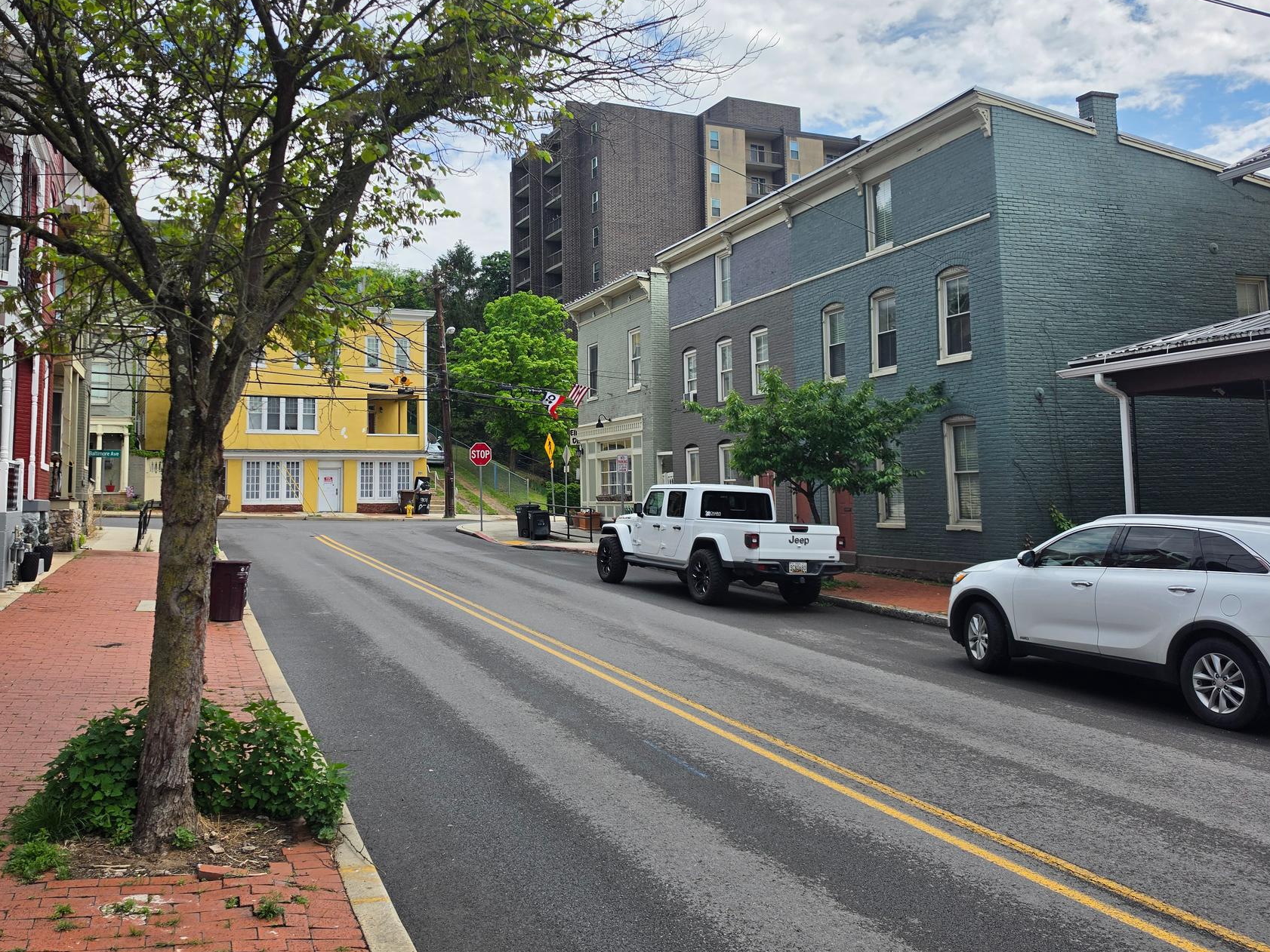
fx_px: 1027
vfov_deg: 49.6
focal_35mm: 28
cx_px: 507
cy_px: 401
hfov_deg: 62.9
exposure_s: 1/7939
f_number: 1.4
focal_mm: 6.5
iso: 64
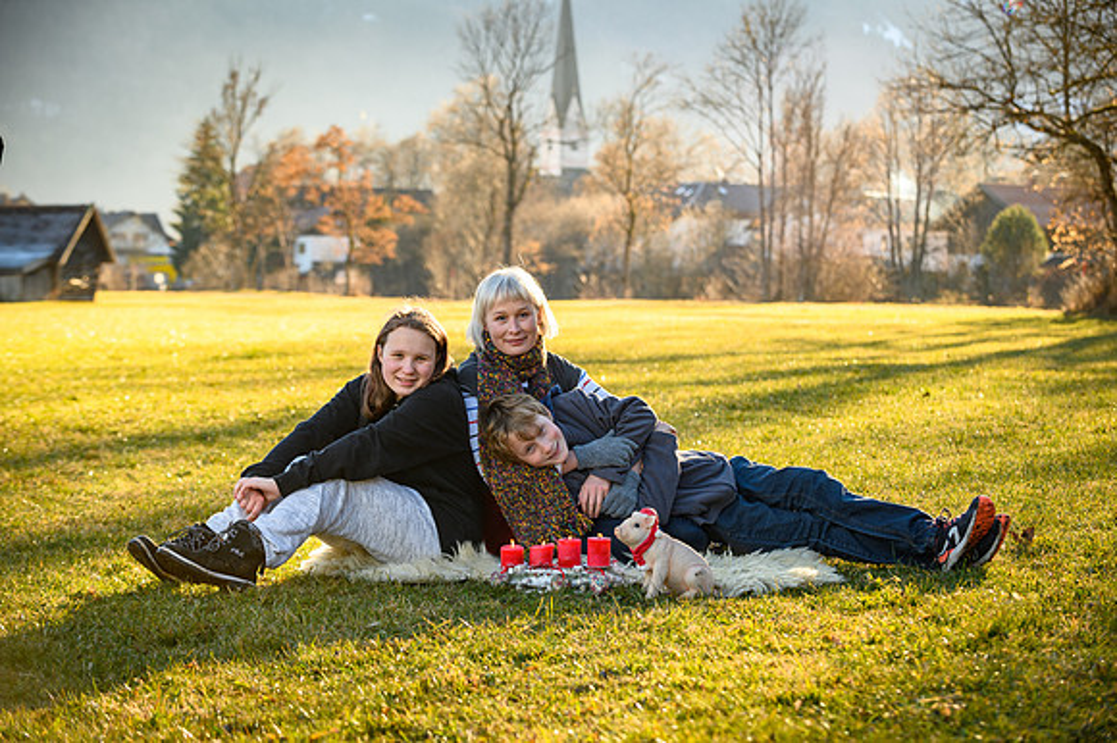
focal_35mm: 86
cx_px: 558
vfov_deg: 15.9
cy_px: 372
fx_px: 2667
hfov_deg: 23.7
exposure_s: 1/125
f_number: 5.6
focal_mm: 86
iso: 100
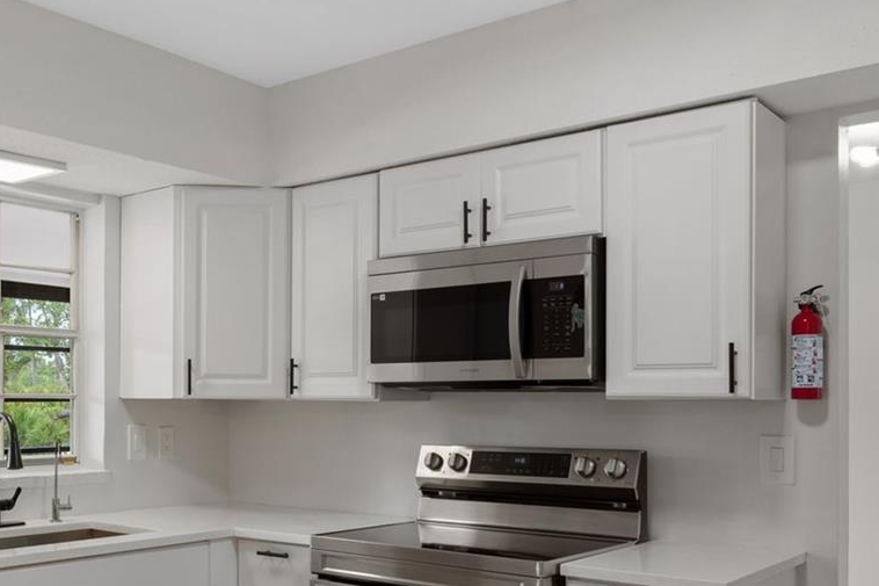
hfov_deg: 47.4
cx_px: 237
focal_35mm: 40
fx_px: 966
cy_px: 391
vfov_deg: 33.4
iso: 100
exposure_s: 1/2
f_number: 8
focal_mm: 12.5
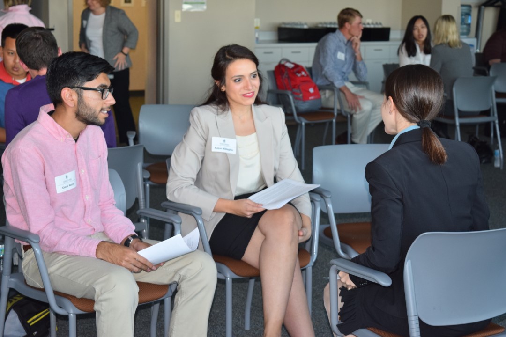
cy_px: 168
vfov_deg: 16.6
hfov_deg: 24.6
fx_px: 1159
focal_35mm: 82
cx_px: 253
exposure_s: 1/60
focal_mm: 55
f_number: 5.6
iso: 800
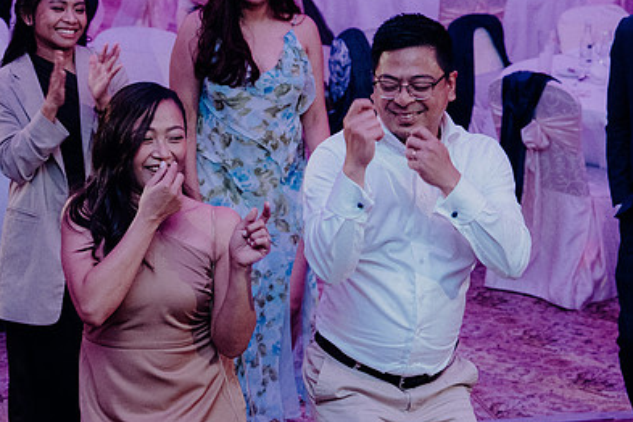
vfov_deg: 13.8
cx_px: 324
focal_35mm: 99
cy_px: 172
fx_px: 1741
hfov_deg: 20.6
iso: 3200
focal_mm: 45
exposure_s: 1/160
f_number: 3.5
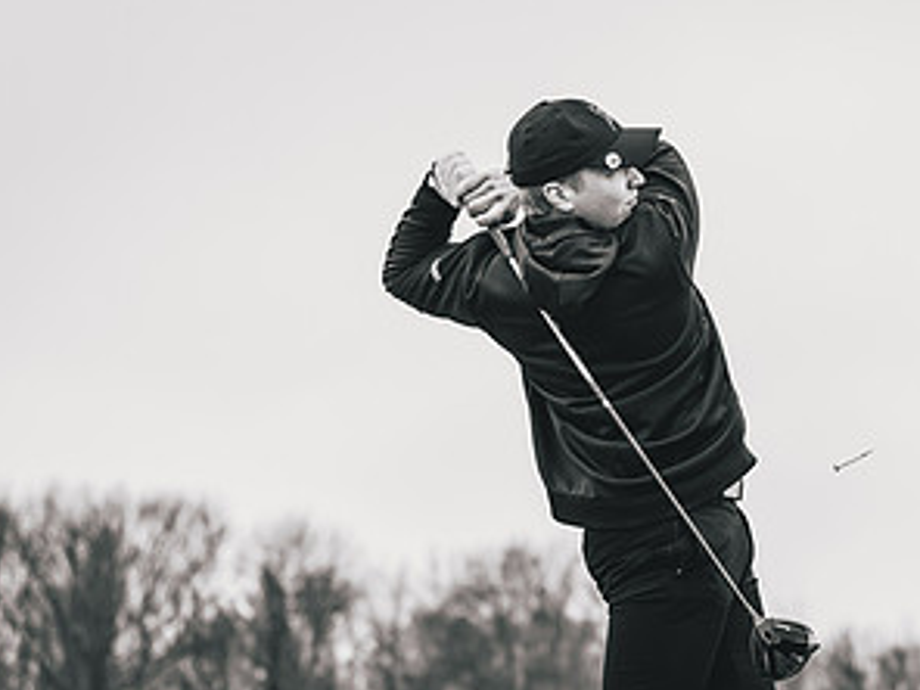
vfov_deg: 11.1
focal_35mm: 133
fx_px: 3535
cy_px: 533
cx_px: 808
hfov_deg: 14.7
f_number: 2.8
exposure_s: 1/5000
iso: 640
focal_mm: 68
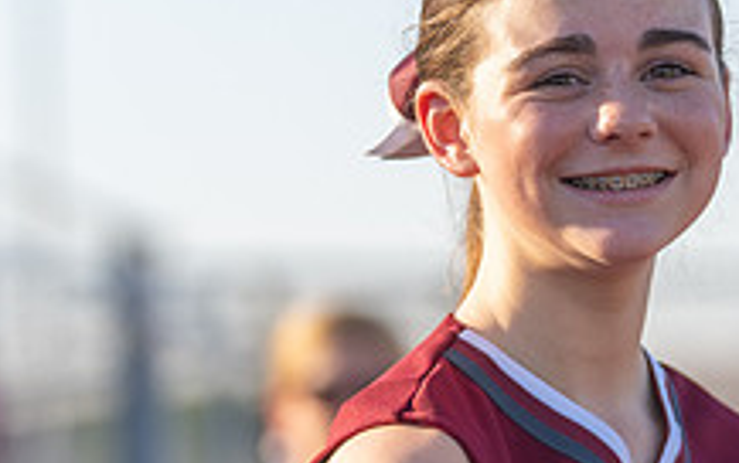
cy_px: 400
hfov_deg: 6.7
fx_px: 6309
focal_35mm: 313
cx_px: 599
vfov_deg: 4.2
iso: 100
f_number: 2.8
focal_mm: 115
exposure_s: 1/1000
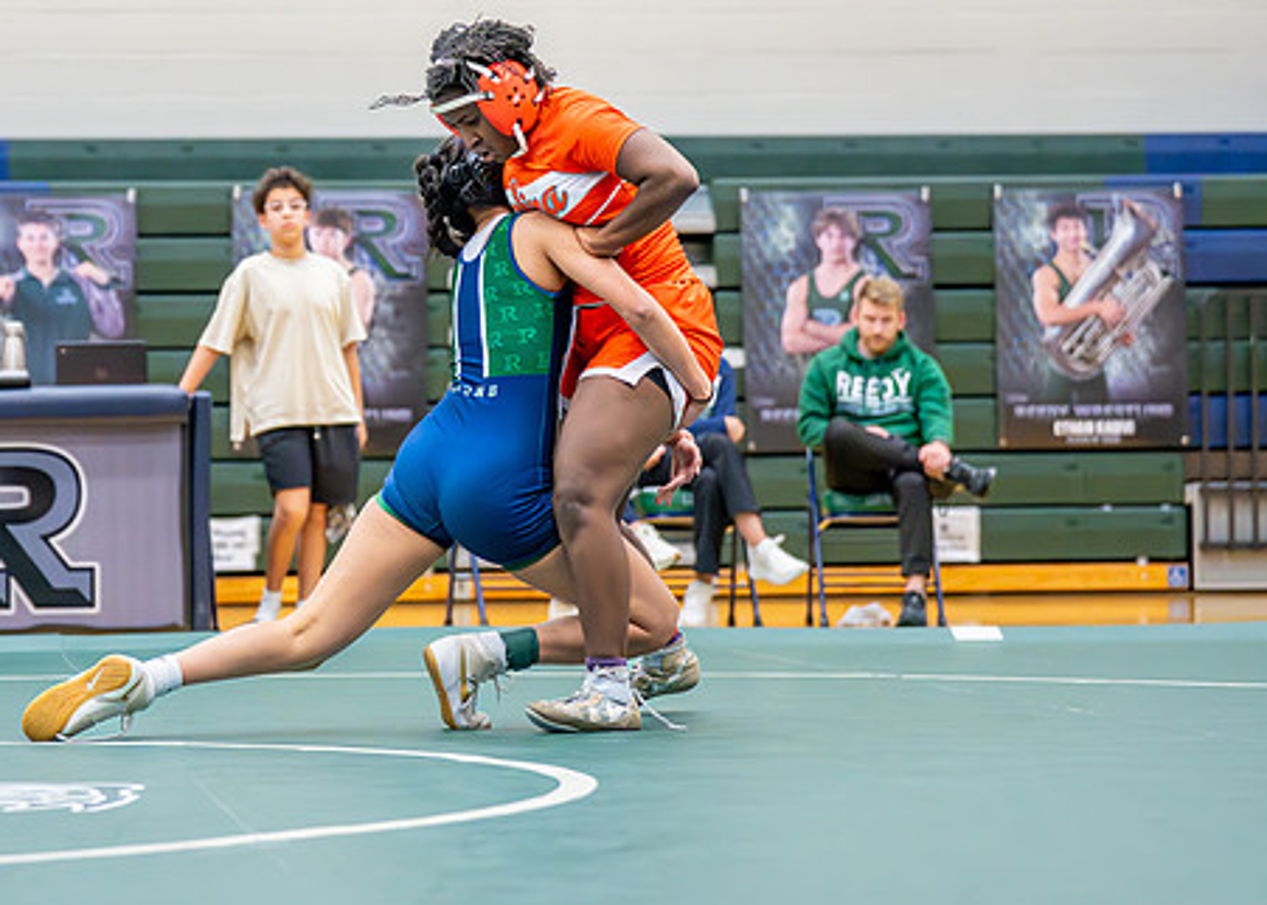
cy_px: 293
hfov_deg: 16.2
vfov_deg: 11.7
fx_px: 4425
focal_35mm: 123
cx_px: 380
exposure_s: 1/1000
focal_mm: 79
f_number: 2.8
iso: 6400
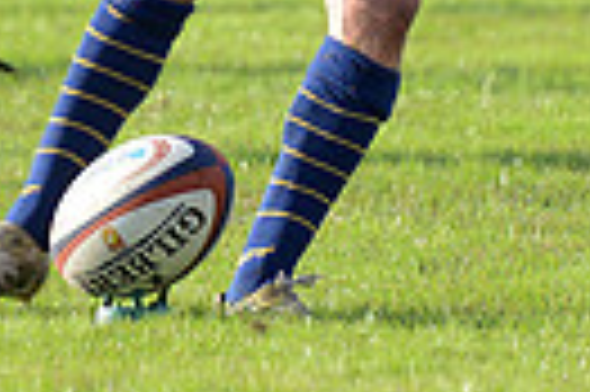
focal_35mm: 1198
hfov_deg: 1.7
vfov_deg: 1.1
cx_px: 41
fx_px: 19609
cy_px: -394
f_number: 4
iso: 640
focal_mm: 270
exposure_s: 1/1000
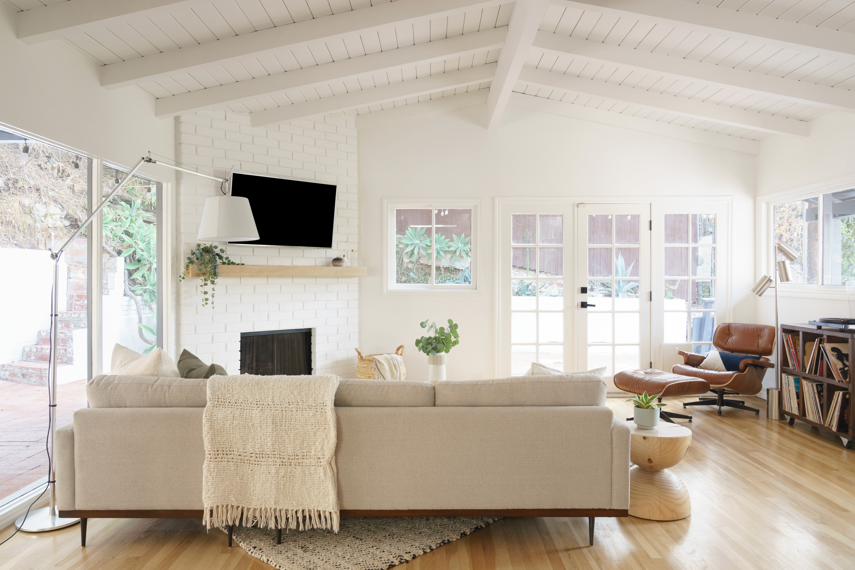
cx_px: 428
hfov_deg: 69.4
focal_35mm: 26
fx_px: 617
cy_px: 285
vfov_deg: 49.6
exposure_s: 1/8
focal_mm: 26
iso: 250
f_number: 10
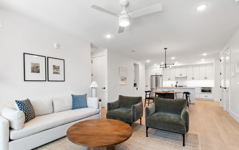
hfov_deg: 94.1
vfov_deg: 67.8
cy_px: 83
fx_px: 111
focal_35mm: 17
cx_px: 109
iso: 100
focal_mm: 10
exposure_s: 1/4
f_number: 8
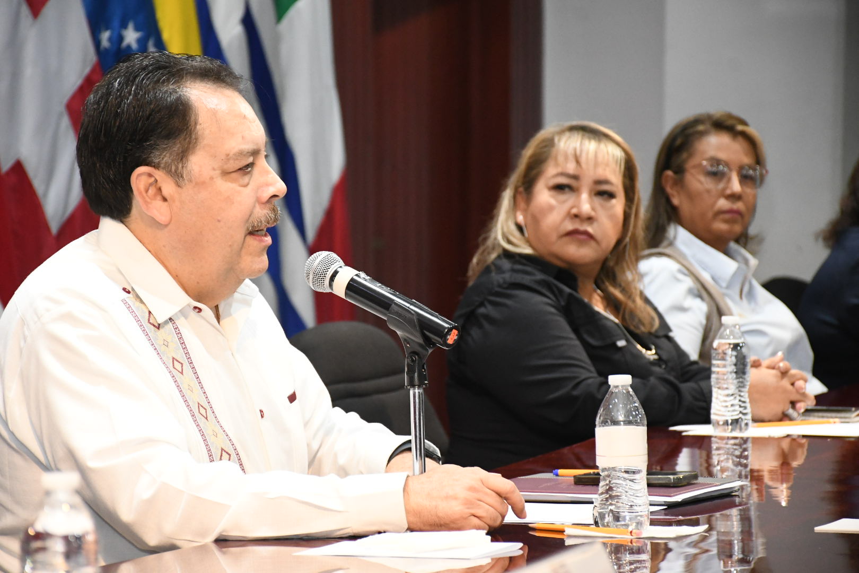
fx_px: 3746
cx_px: 430
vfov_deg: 8.7
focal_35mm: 157
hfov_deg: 13.1
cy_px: 286
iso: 4000
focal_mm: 105
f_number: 6.3
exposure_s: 1/100
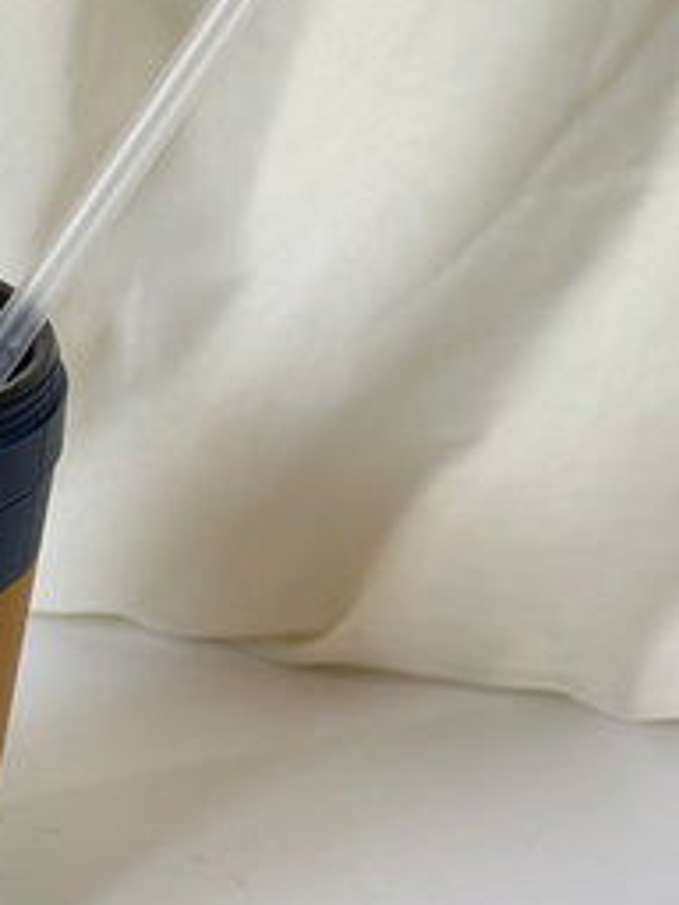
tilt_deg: -27.3
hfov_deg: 14.5
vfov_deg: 19.5
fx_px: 2615
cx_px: -25
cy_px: 663
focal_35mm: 100
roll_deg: -4.8
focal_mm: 6.86
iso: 64
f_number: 1.78
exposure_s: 1/162
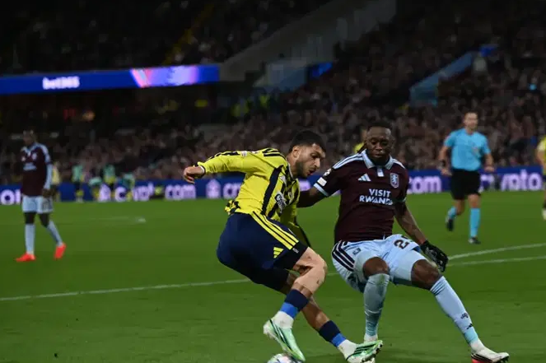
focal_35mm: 219
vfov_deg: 6.3
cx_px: 320
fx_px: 3319
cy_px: 199
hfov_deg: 9.4
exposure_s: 1/400
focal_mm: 165
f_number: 3.5
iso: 400
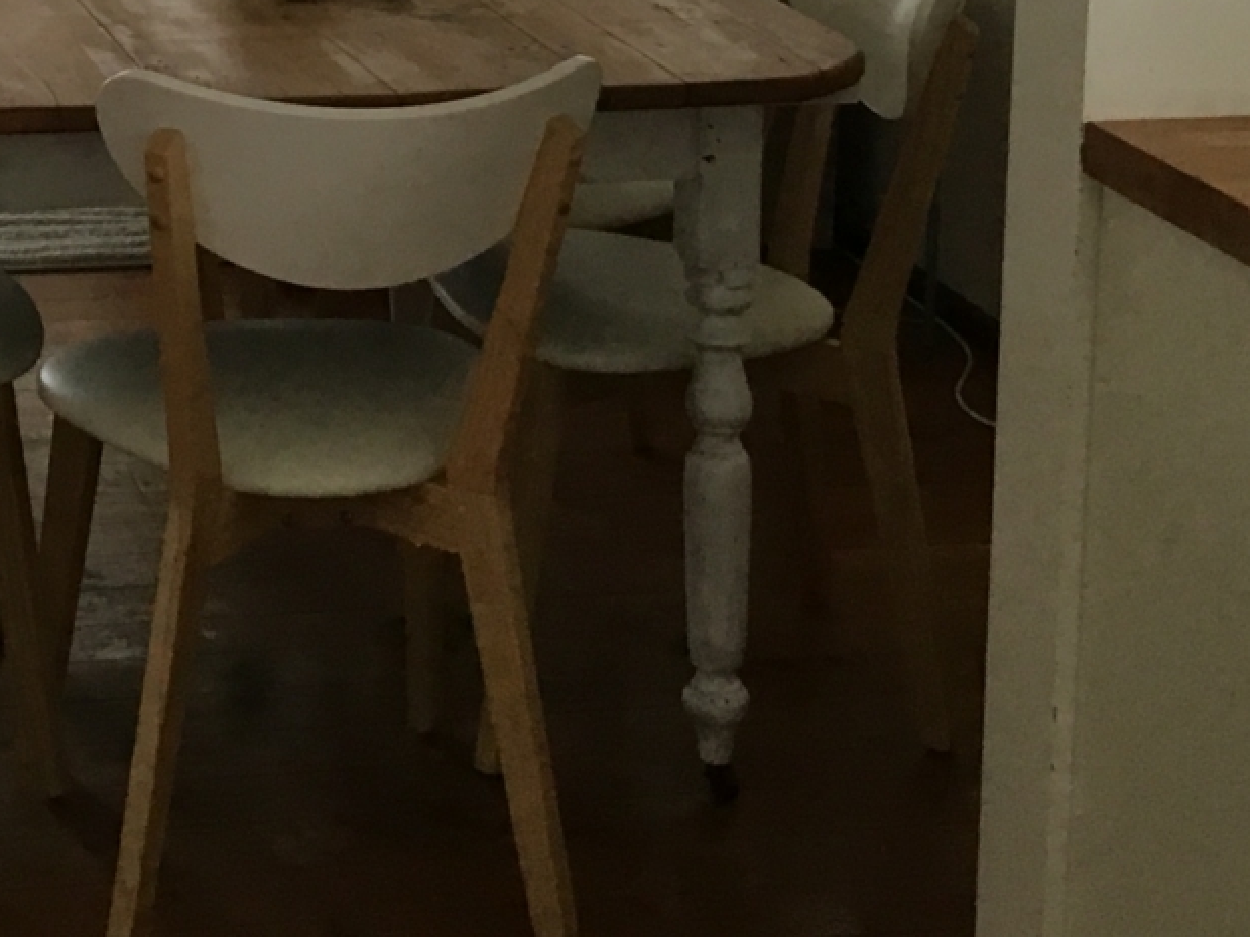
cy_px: -191
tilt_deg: -7.6
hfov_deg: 20.1
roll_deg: -0.1
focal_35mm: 96
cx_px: 163
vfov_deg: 14.9
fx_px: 3467
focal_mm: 3.3
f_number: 2.4
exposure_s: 1/33
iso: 40
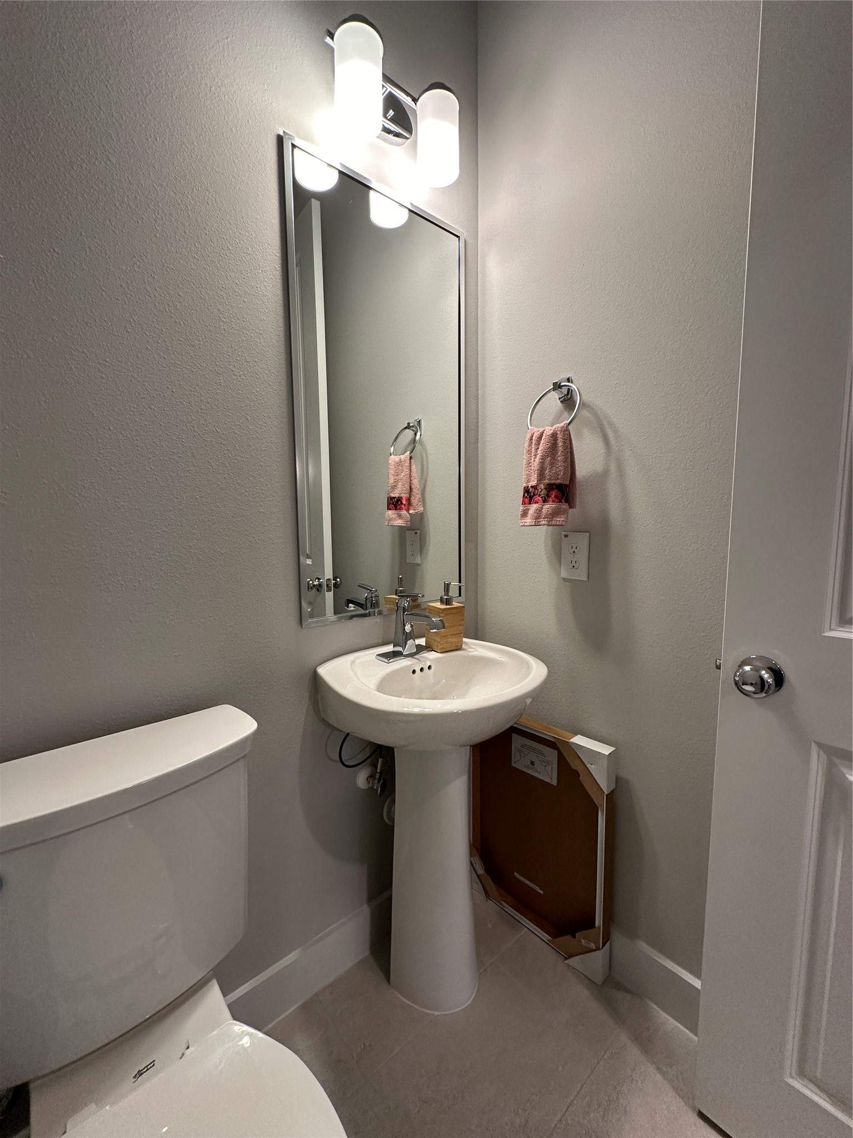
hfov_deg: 85.7
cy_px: 569
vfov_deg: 102.1
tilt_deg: -5.6
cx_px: 426
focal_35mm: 14
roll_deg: -0.2
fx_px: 460
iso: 200
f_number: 2.2
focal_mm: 2.22
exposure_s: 1/120
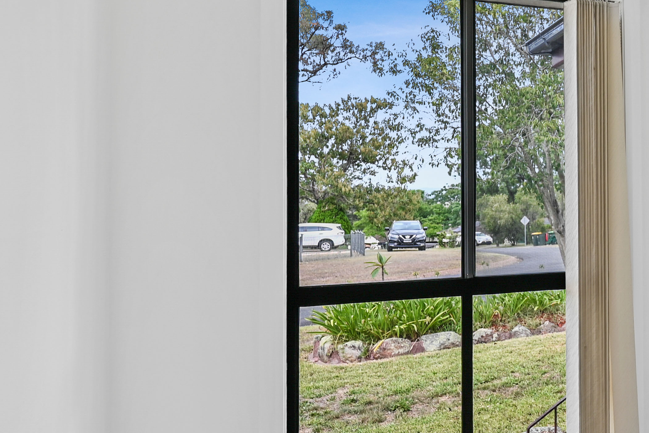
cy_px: 275
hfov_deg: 38.6
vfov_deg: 33.2
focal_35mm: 40
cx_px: 737
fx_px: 721
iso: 100
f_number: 4
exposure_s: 1/8
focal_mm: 14
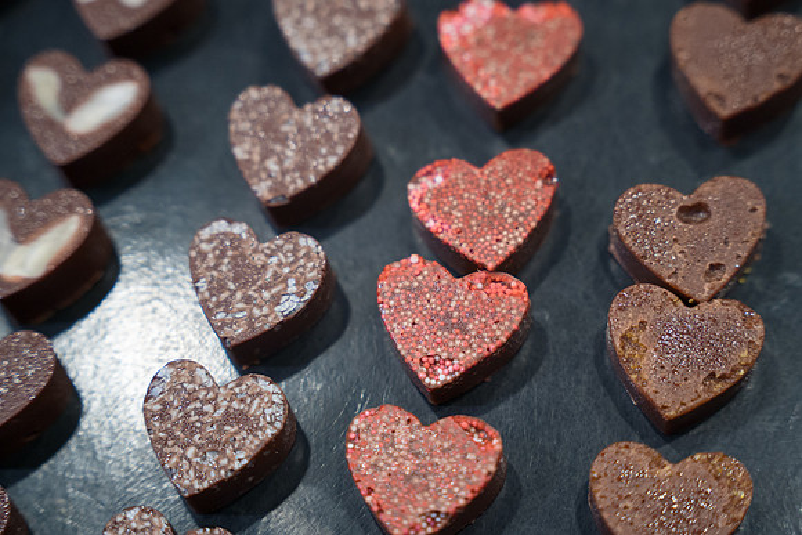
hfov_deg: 25.9
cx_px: 448
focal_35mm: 78
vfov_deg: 17.5
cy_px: 268
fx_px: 1742
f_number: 2.8
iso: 1600
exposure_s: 1/200
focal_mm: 70
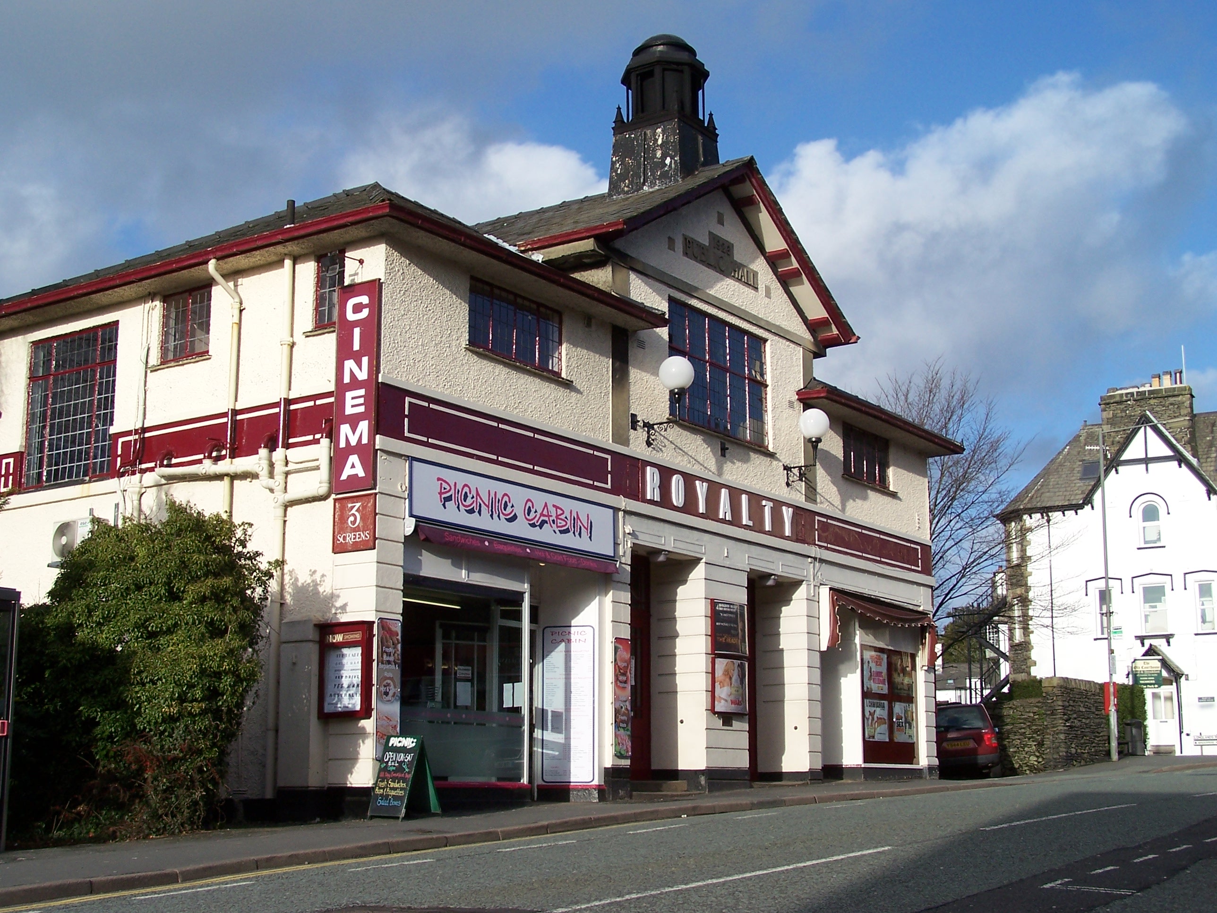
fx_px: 1793
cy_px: 456
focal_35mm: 51
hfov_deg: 37.5
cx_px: 608
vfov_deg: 28.6
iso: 80
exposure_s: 1/750
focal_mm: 8.5
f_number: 4
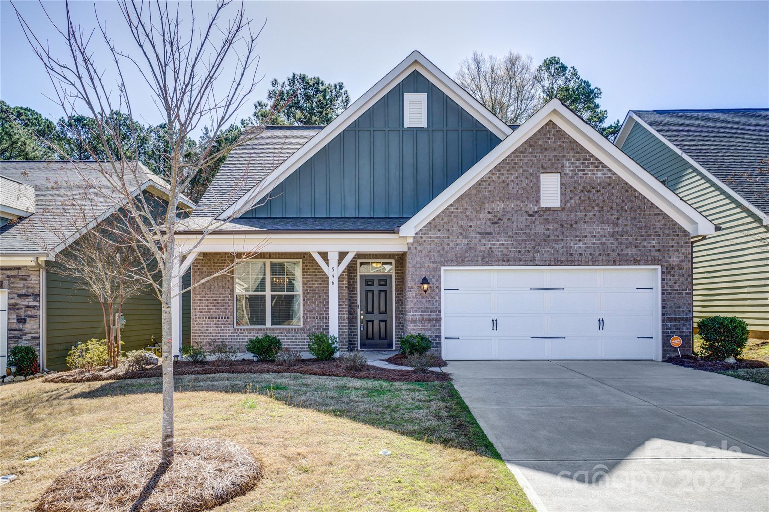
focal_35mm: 27
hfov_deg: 67.4
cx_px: 384
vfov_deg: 47.9
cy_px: 256
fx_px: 577
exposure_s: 1/250
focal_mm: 18
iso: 250
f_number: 9
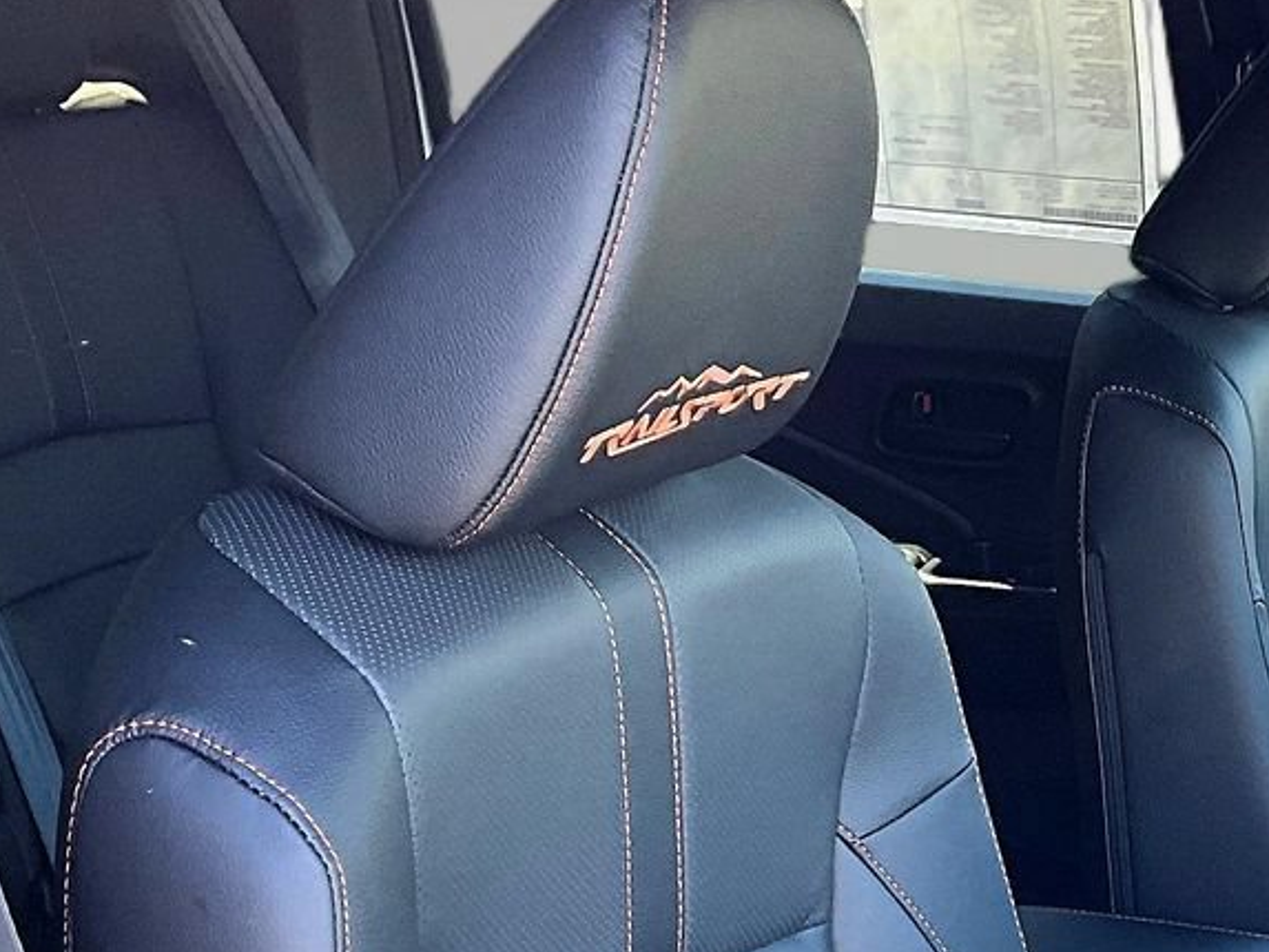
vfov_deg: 18.0
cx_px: 1304
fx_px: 2970
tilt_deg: -18.1
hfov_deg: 23.0
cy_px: 817
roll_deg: -1.3
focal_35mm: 81
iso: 64
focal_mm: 3
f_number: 1.8
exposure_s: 1/97
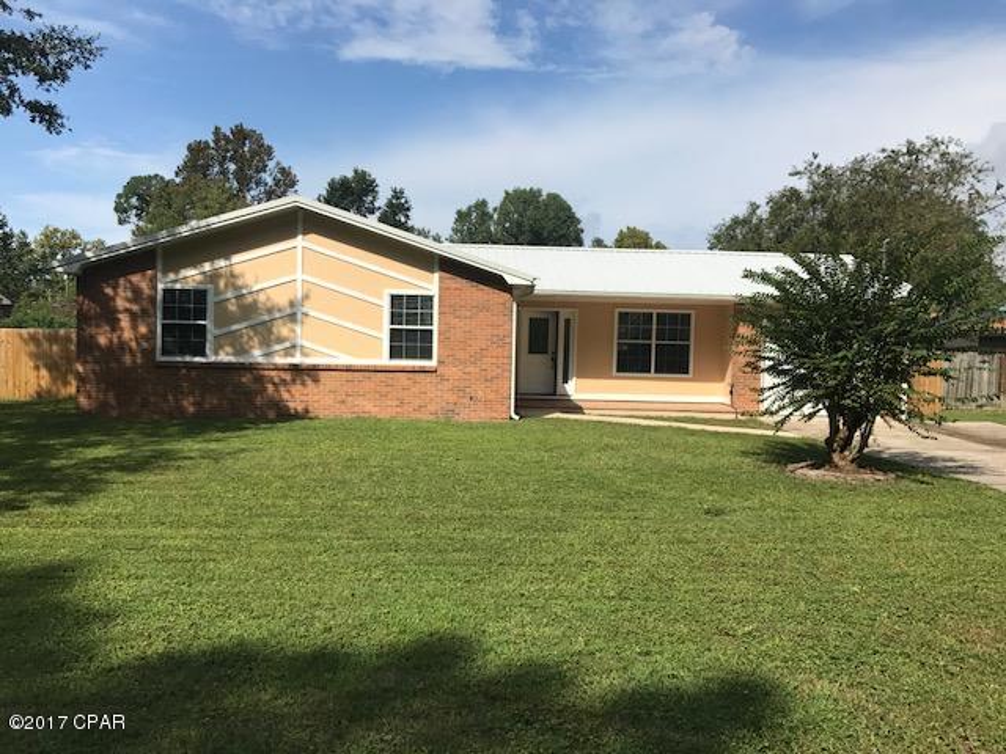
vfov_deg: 49.7
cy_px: 377
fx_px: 814
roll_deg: -2.4
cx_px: 503
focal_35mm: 28
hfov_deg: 63.4
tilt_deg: -2.2
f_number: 1.8
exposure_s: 1/3425
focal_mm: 3.99
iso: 20
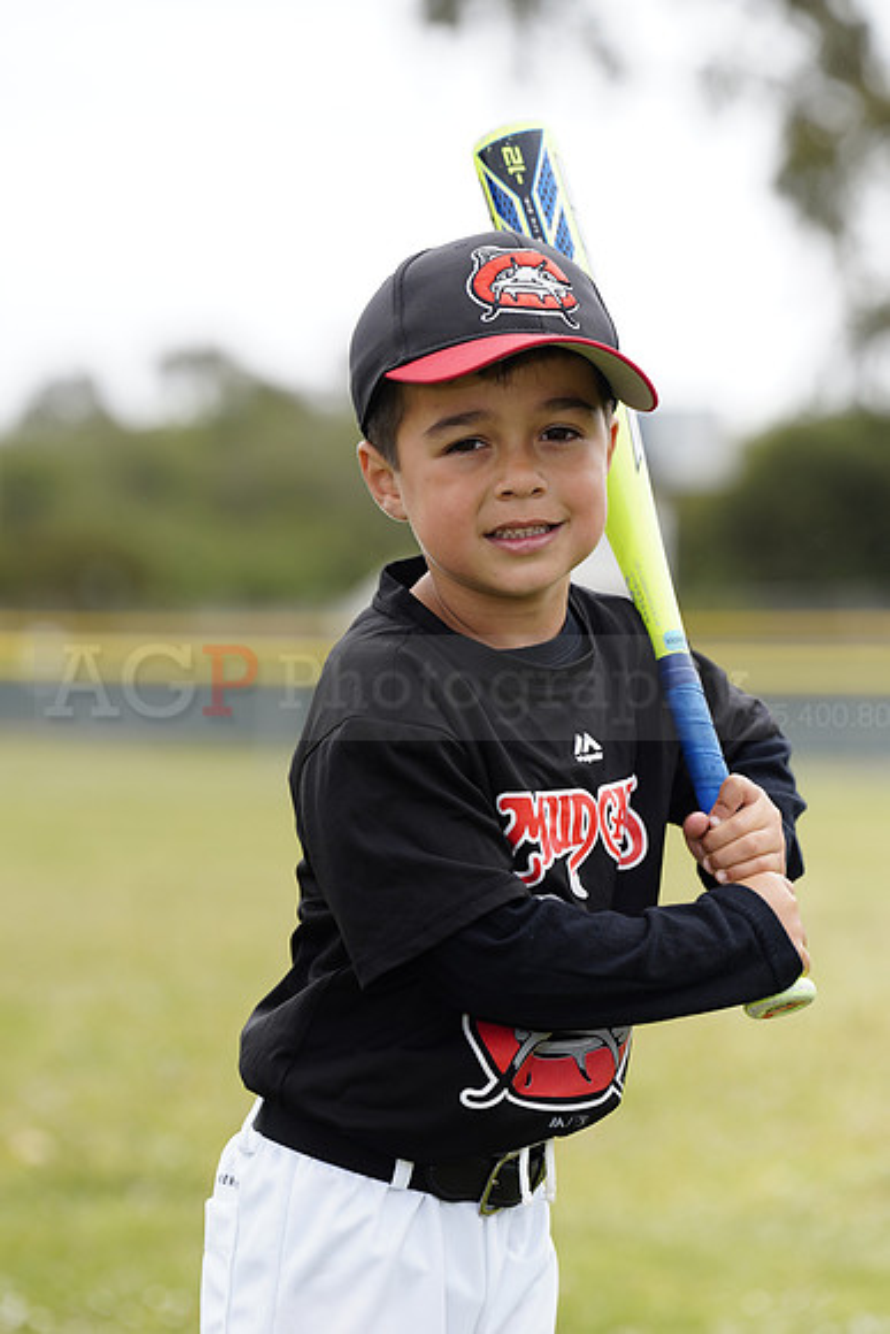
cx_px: 445
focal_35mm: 197
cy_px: 667
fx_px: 7300
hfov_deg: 7.0
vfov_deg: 10.4
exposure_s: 1/250
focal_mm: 197
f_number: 5.6
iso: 100
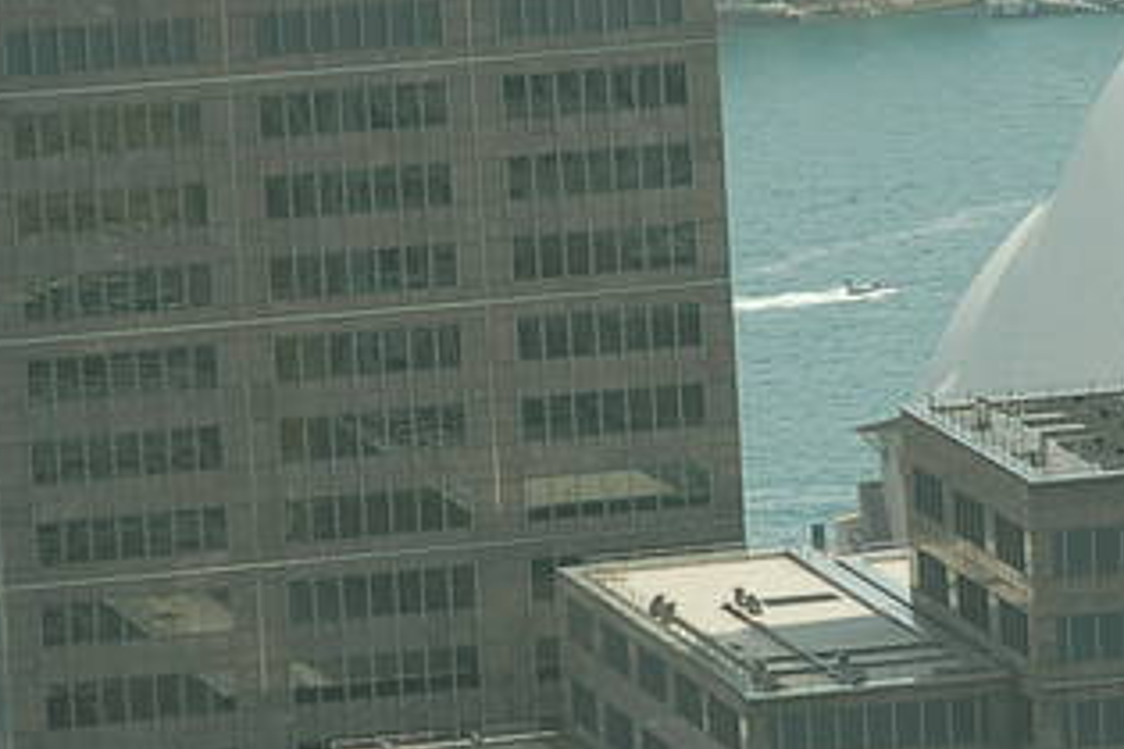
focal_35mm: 456
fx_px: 14236
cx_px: 1140
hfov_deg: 4.5
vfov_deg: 3.0
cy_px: 280
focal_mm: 120
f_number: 5.6
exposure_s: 1/500
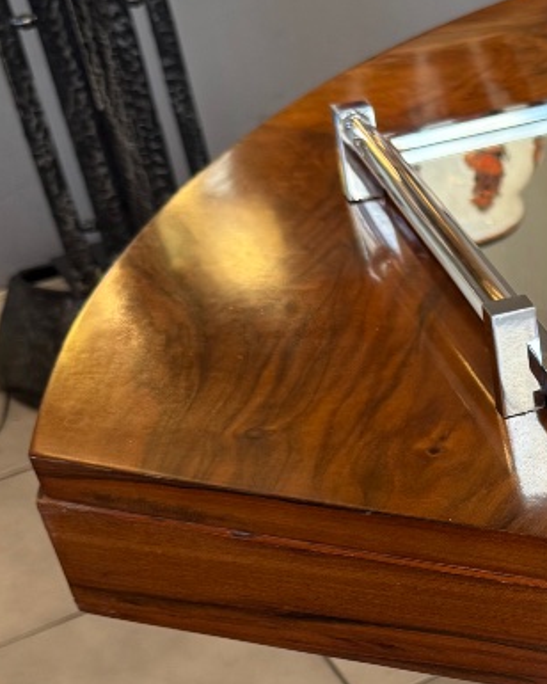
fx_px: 1477
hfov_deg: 19.0
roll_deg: +2.3
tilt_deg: -35.1
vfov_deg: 25.8
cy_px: 489
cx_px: 765
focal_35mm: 73
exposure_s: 1/50
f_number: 1.78
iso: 125
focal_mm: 6.76
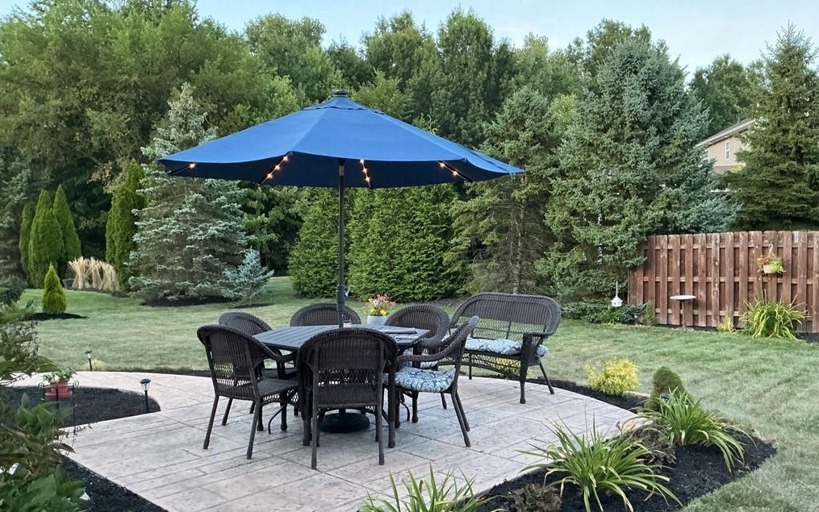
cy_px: 284
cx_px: 412
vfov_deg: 40.6
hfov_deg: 61.2
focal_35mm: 31
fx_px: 692
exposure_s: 1/40
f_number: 1.8
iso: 250
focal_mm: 3
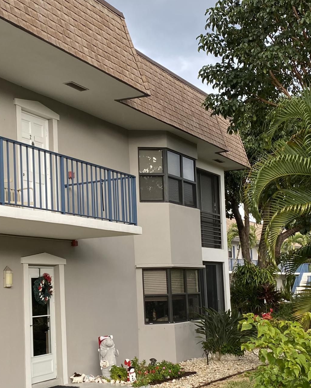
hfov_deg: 25.4
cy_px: 246
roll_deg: +1.7
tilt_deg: +3.6
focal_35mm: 59
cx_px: 68
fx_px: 679
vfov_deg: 31.8
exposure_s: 1/279
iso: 32
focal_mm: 4.25
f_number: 1.8
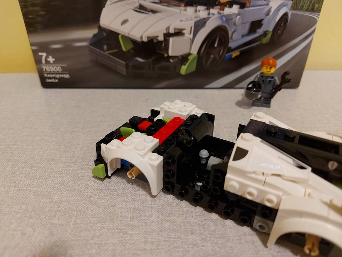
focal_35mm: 24
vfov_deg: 56.8
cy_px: 128
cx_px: 171
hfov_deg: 71.6
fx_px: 237
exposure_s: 1/25
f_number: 1.8
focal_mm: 5.23
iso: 250
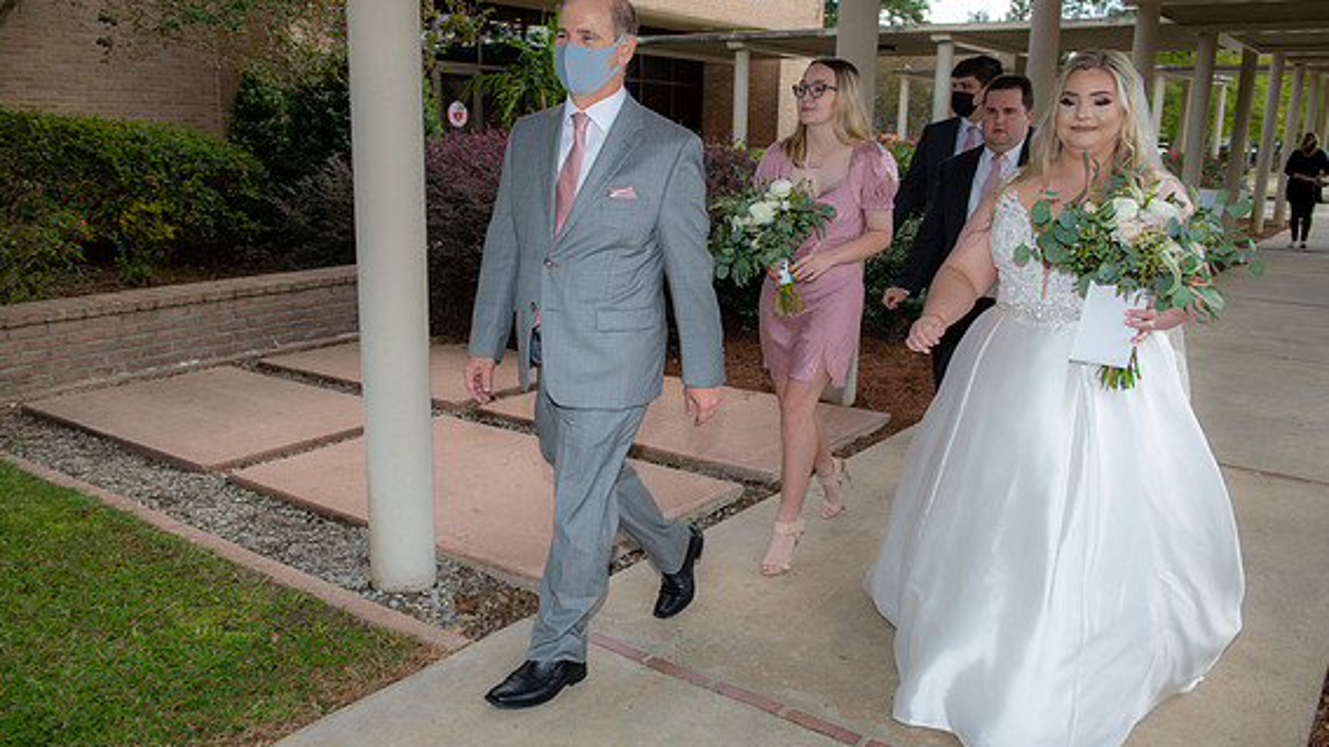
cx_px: 659
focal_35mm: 30
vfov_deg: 38.9
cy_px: 377
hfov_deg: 64.3
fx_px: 1057
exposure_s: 1/160
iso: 64
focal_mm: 28
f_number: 5
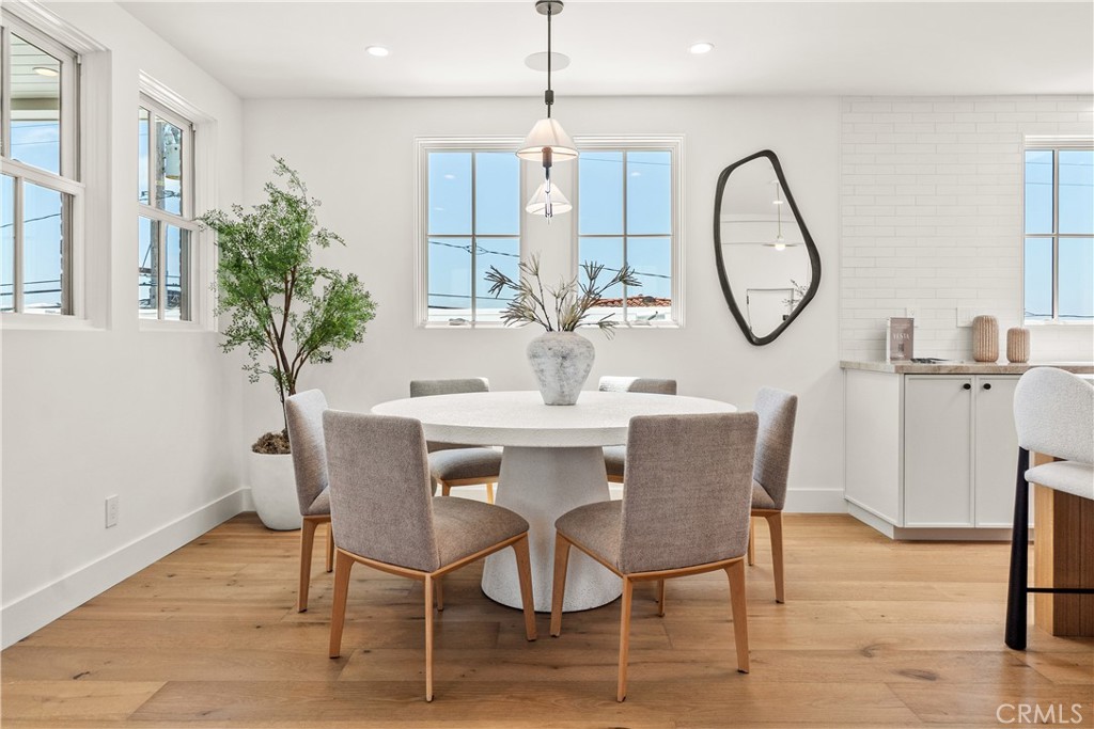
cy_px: 364
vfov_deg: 59.5
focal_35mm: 21
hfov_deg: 81.2
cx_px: 547
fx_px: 638
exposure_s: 1/40
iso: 400
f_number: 8
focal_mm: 14
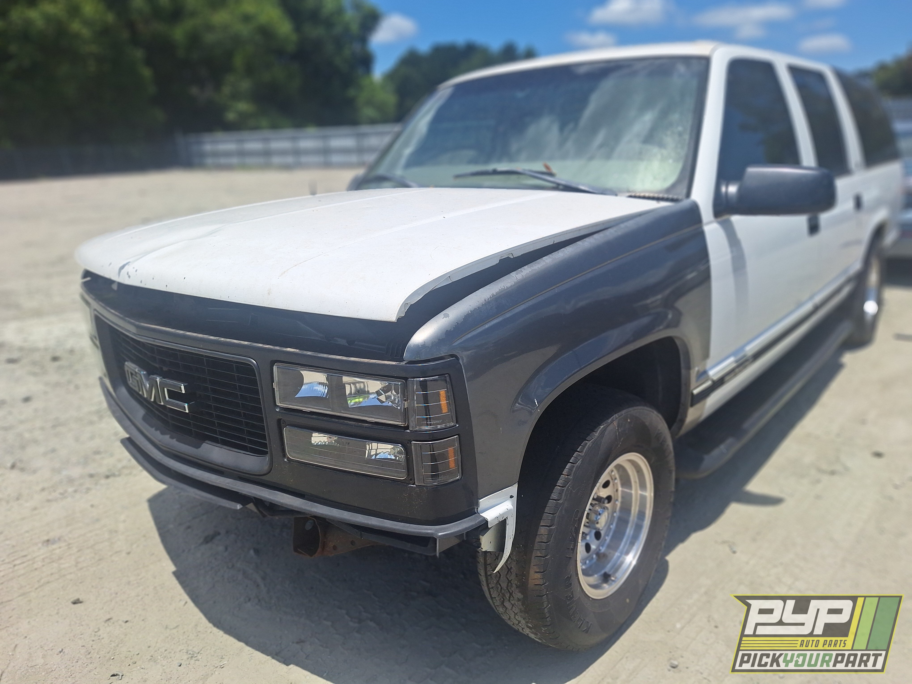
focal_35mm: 23
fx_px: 606
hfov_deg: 73.9
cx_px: 456
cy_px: 342
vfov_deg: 58.9
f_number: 1.8
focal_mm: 5.54
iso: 40
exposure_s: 1/5848
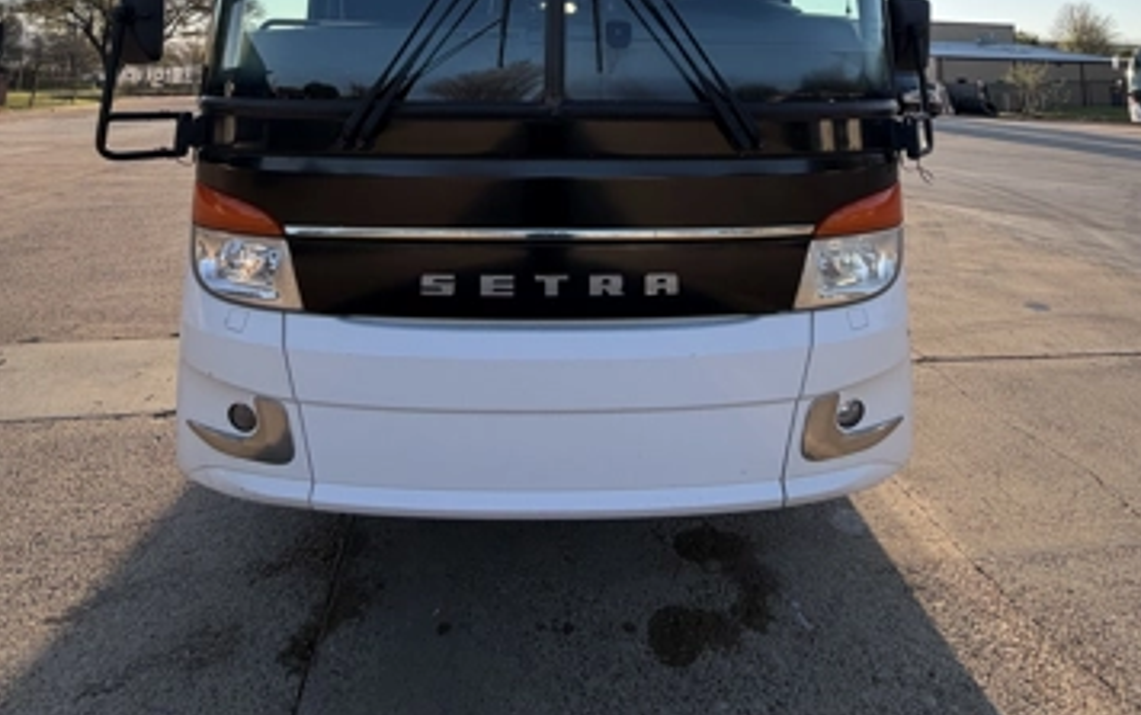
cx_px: 574
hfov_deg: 85.0
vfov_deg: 48.1
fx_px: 622
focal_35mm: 20
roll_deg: -1.4
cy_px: -16
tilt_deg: +8.6
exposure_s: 1/701
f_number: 2.2
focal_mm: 2.22
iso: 40
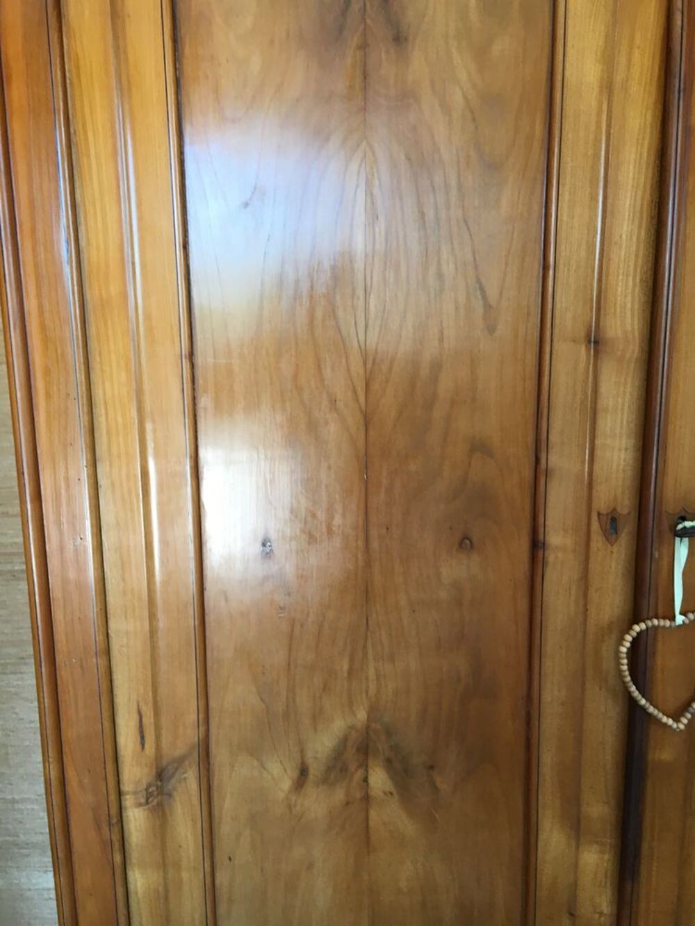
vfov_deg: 61.7
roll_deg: +1.9
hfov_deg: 48.2
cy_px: 463
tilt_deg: -9.9
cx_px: 348
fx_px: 776
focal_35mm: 29
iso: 50
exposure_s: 1/33
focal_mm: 4.15
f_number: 2.2
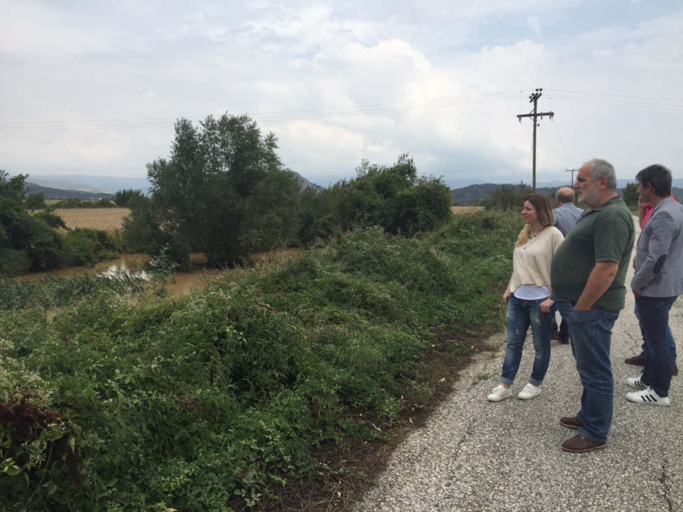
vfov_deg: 48.2
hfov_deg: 61.7
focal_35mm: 29
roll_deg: -0.4
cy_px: 256
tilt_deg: -6.5
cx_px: 342
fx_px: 572
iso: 32
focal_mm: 4.15
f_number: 2.2
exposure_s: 1/1582
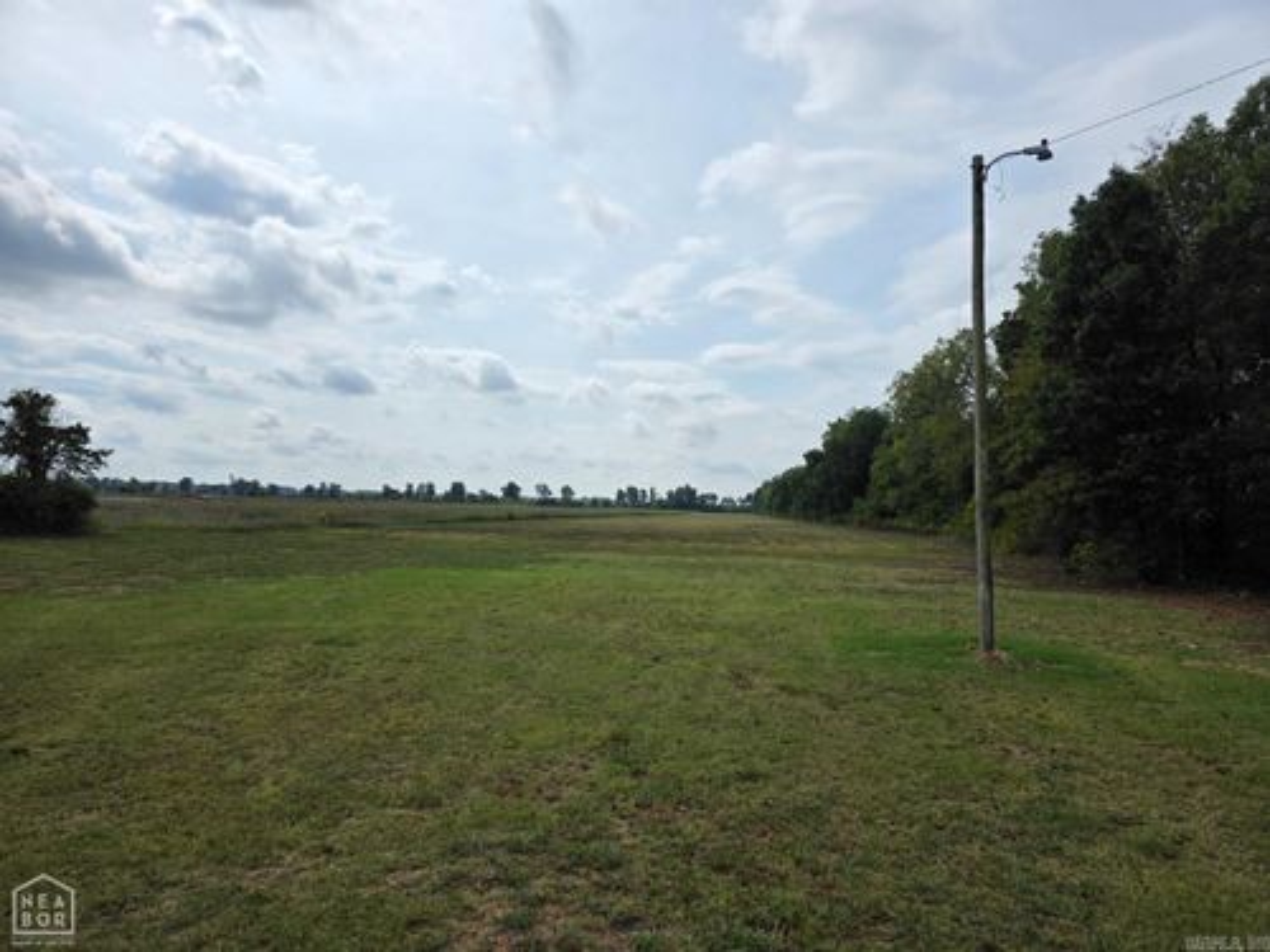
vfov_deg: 58.9
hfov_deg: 73.9
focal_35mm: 23
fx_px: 844
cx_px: 635
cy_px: 476
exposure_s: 1/7944
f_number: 1.7
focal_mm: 6.3
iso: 64
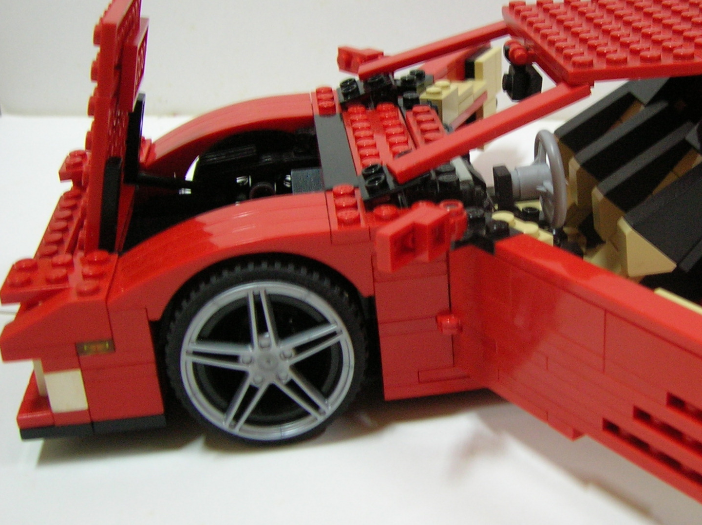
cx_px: 546
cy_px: 234
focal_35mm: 54
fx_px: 1094
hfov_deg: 34.6
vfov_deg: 27.0
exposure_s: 1/3.2
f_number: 2.9
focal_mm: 5.7
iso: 100
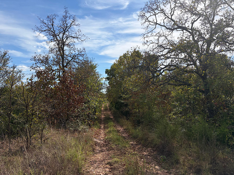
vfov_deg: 53.1
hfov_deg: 67.3
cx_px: 117
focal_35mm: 26
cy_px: 88
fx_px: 176
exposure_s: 1/7813
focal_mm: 5.96
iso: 64
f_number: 1.6
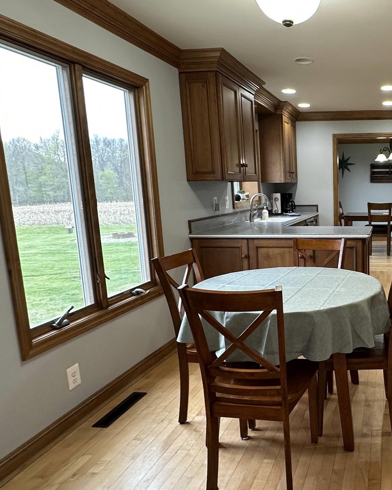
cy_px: 256
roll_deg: +0.9
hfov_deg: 45.6
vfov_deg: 60.4
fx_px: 421
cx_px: 347
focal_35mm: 29
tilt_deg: -9.2
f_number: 2.2
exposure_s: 1/60
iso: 200
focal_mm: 2.22
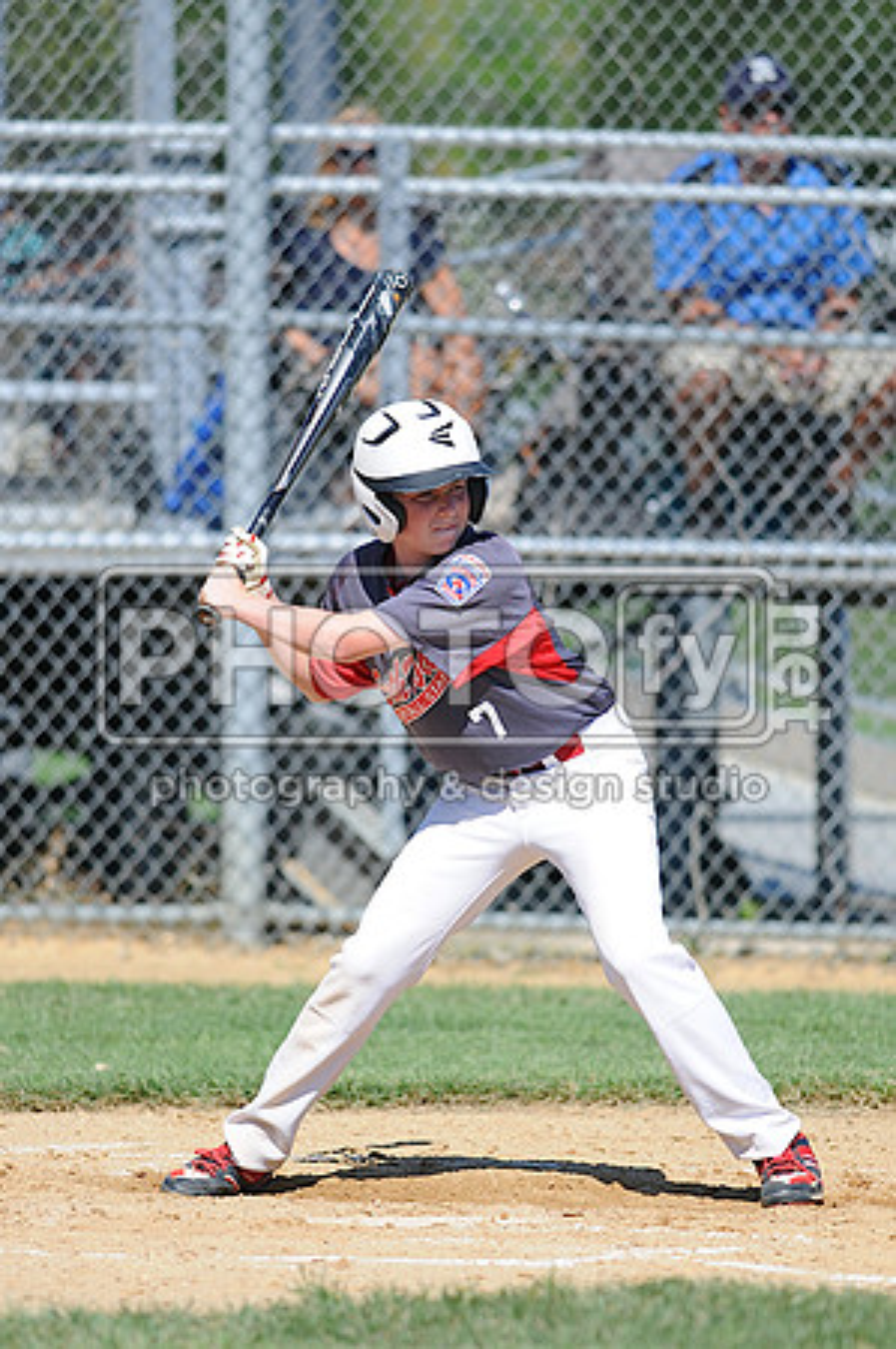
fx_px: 16838
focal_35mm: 450
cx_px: 448
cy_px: 674
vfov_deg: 4.6
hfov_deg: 3.0
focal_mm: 300
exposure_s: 1/1600
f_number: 4
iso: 200
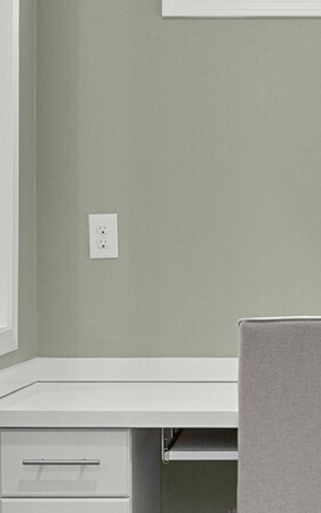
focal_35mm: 91
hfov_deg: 14.2
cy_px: 256
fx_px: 1274
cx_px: 282
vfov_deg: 22.8
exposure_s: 1/8
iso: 1000
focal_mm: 24
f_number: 6.7
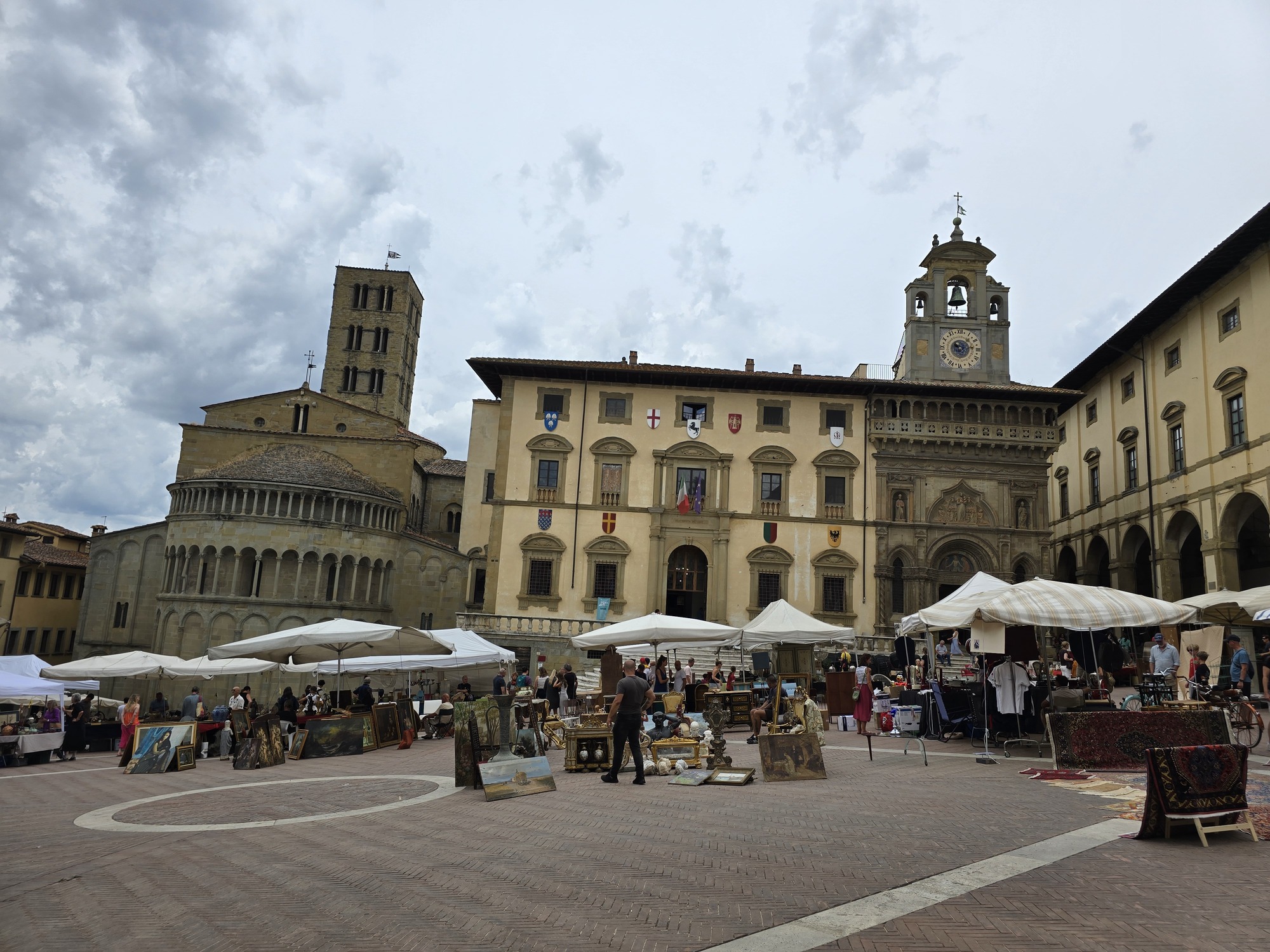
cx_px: 635
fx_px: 844
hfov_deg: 73.9
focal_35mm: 23
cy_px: 476
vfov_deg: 58.9
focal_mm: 6.3
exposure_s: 1/1321
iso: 12
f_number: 1.7
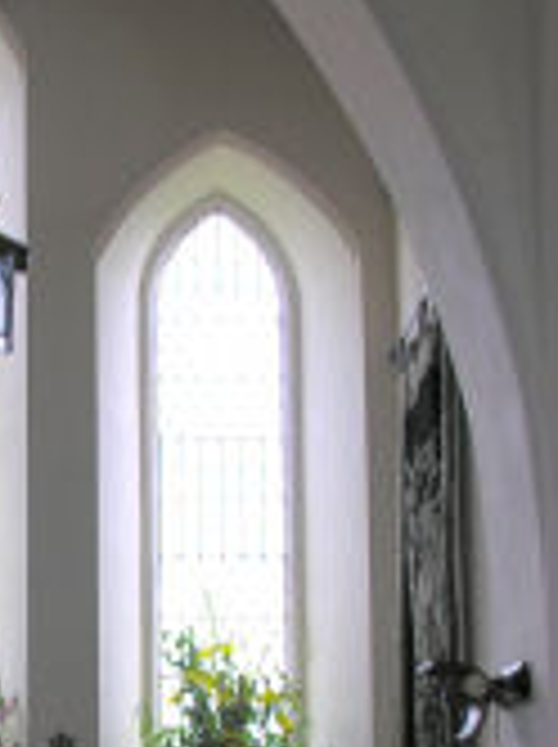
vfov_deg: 19.8
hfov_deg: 14.9
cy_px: 688
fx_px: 2090
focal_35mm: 97
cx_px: -38
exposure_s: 1/60.1
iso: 50
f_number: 2.8
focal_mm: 8.9
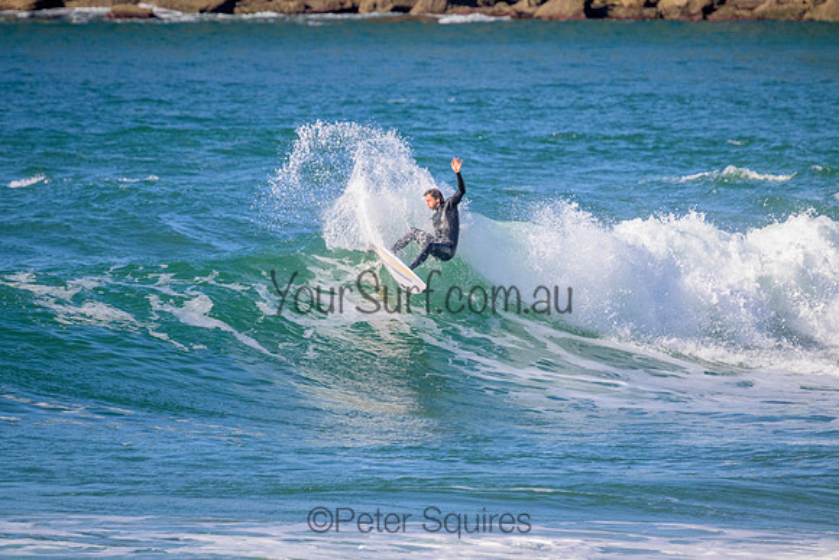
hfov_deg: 2.6
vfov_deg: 1.7
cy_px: 280
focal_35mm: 800
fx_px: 18648
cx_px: 420
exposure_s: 1/2000
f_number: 11
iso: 1800
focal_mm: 800
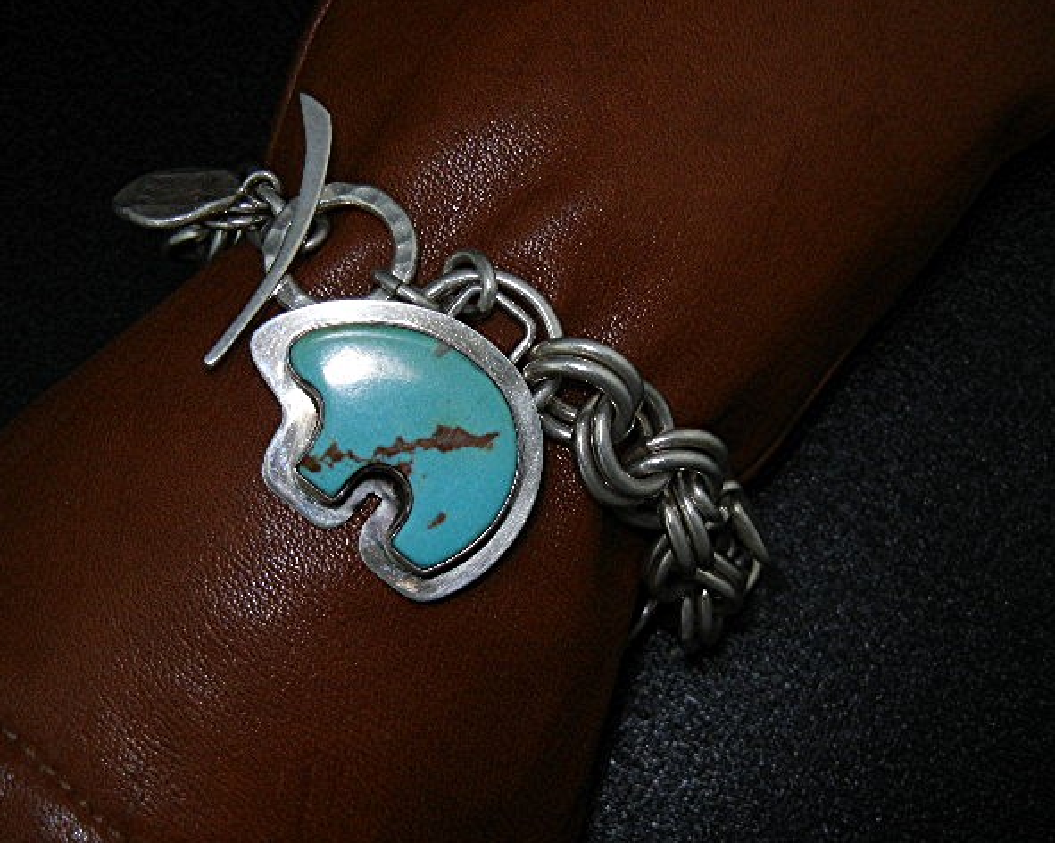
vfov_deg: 27.6
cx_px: 514
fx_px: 1716
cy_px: 418
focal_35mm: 55
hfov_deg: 34.2
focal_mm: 9.3
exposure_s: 1/30
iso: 495
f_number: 7.8
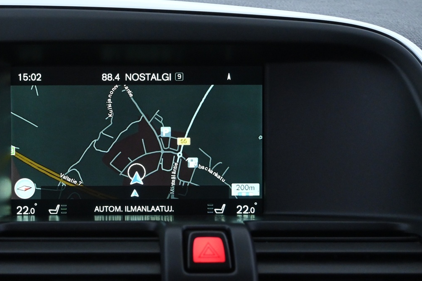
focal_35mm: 58
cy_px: 150
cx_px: 129
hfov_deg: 34.1
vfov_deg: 23.4
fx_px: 680
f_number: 4.5
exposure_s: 1/40
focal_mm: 24
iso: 2800
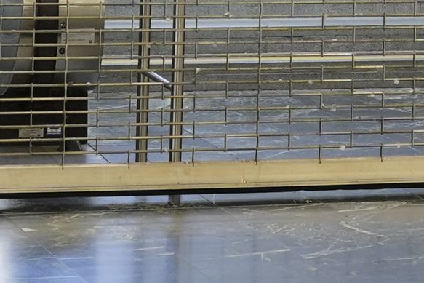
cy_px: -513
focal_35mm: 247
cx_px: 560
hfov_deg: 8.2
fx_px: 2910
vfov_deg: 5.3
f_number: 2.8
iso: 800
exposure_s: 1/200
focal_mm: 36
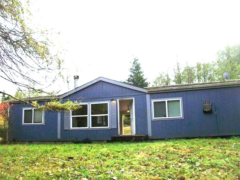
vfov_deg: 39.7
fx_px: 250
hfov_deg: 51.4
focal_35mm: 36
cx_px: 120
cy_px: 90
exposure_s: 1/500
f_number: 2.7
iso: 64
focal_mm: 6
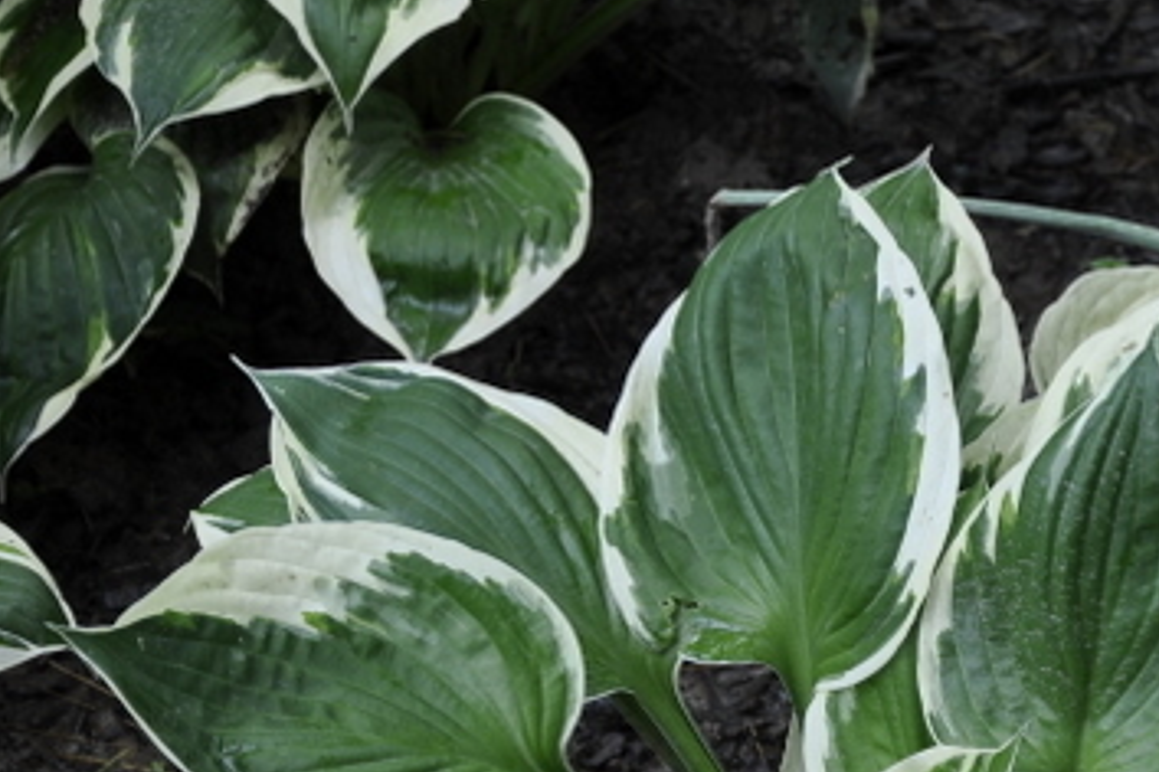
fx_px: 8181
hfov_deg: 8.1
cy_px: 661
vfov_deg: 5.4
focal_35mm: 254
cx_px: 884
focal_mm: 75
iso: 220
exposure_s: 1/125
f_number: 5.6
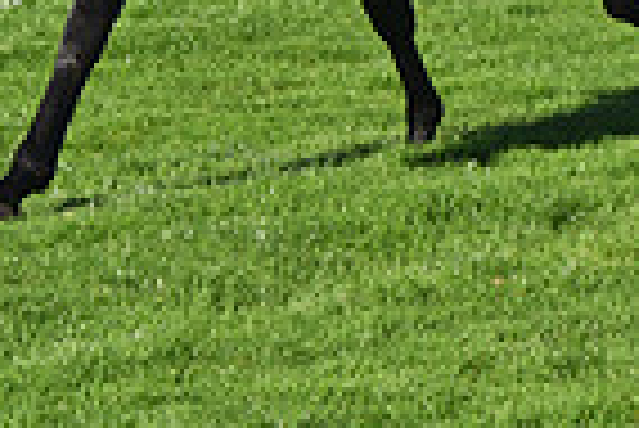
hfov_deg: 7.1
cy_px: -412
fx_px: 5064
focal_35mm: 285
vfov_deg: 4.8
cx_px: 1040
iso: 400
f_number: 6.3
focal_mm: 70
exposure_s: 1/2500
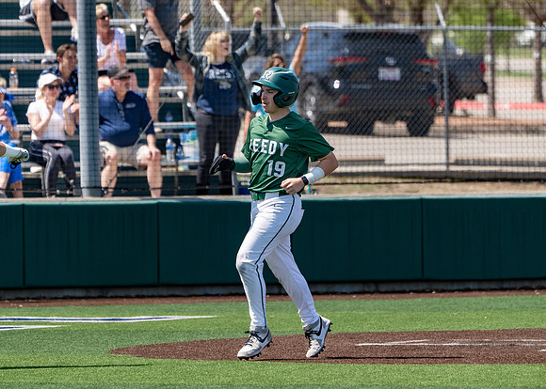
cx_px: 286
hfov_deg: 4.9
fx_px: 6341
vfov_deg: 3.5
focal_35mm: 409
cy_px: 194
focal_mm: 384
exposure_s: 1/2500
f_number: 8
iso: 800
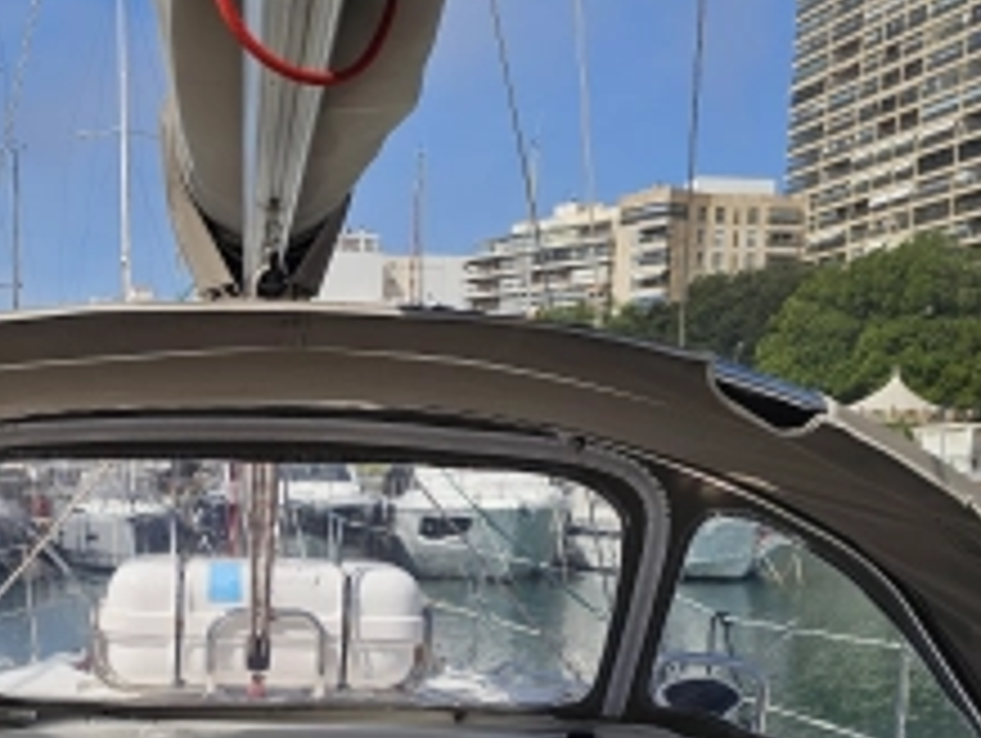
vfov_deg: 23.8
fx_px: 1646
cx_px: 252
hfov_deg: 32.6
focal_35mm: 58
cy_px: 790
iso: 12
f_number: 1.7
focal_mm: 6.3
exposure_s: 1/1580
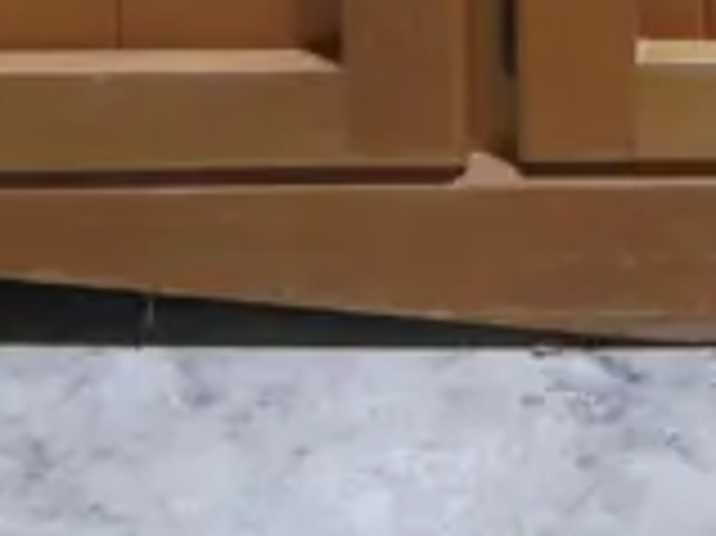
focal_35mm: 258
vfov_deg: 5.1
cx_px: 905
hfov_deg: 7.6
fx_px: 5332
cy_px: -1680
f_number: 4.5
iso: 500
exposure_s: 1/60
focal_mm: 20
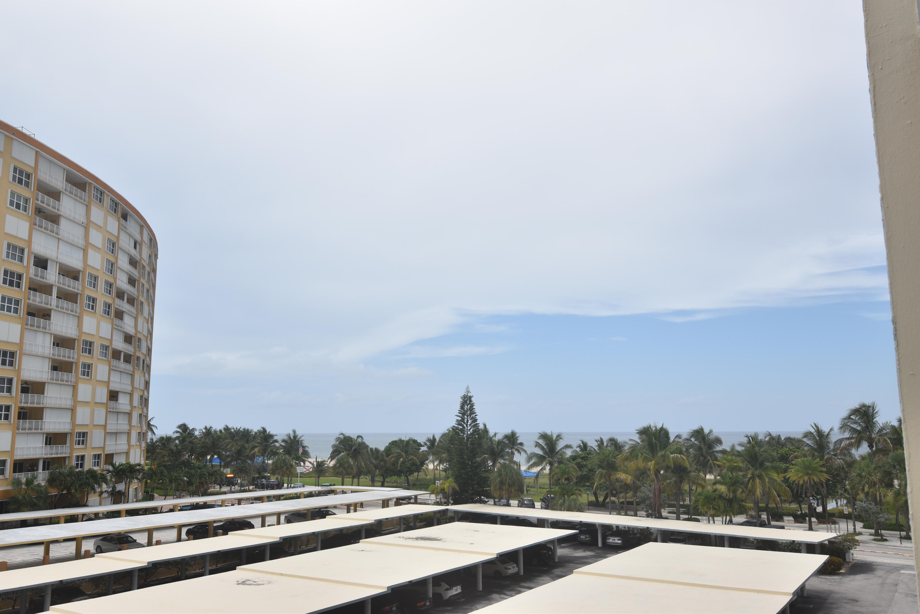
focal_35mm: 30
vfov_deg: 43.6
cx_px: 460
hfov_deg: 61.9
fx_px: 767
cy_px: 307
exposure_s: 1/400
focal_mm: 20
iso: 200
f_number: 10
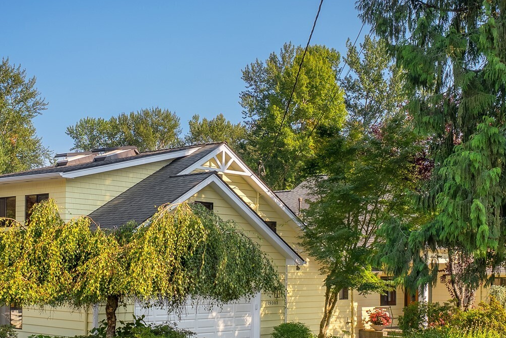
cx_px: 250
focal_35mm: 56
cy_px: 211
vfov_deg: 24.2
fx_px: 787
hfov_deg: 35.6
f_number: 8
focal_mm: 33
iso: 200
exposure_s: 1/125
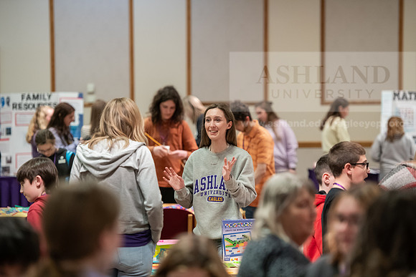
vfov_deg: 9.2
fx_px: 1734
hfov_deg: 13.7
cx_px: 208
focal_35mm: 150
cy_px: 138
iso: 3200
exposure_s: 1/200
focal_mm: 150
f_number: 3.2
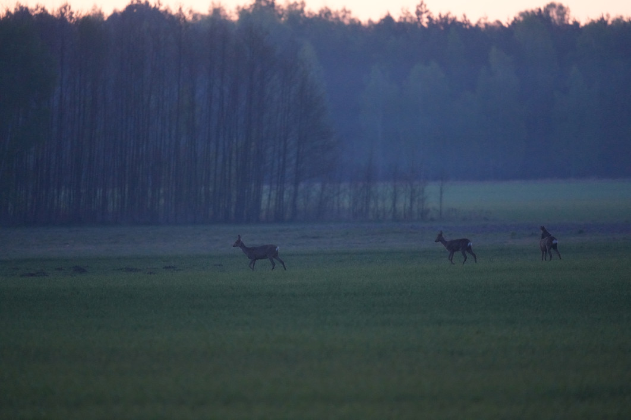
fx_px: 7011
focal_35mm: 400
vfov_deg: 3.4
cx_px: 316
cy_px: 210
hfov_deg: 5.2
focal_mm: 400
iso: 6400
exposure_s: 1/50
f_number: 4.5
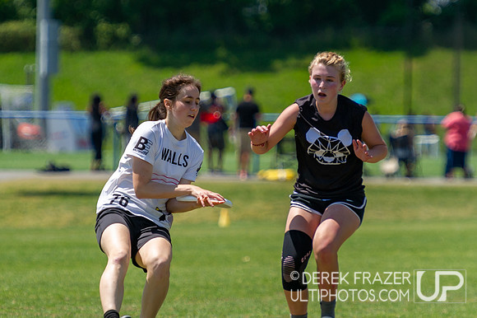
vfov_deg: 2.9
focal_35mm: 479
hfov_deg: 4.3
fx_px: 6342
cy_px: 145
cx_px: 166
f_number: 4
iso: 250
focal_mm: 220
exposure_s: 1/2000
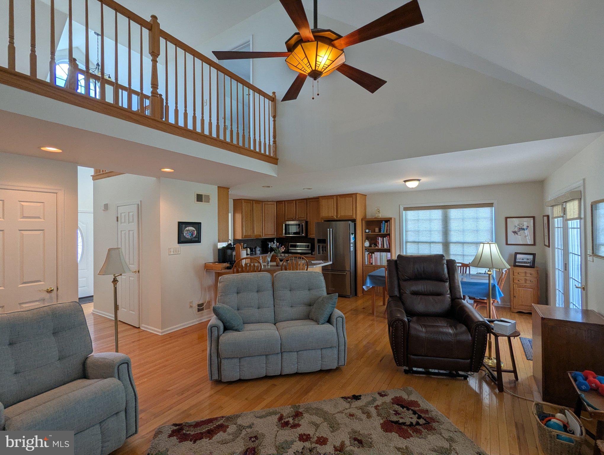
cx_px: 302
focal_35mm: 16
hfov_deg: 94.4
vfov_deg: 78.2
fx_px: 280
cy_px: 228
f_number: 2.2
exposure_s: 1/120
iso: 101
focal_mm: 2.35
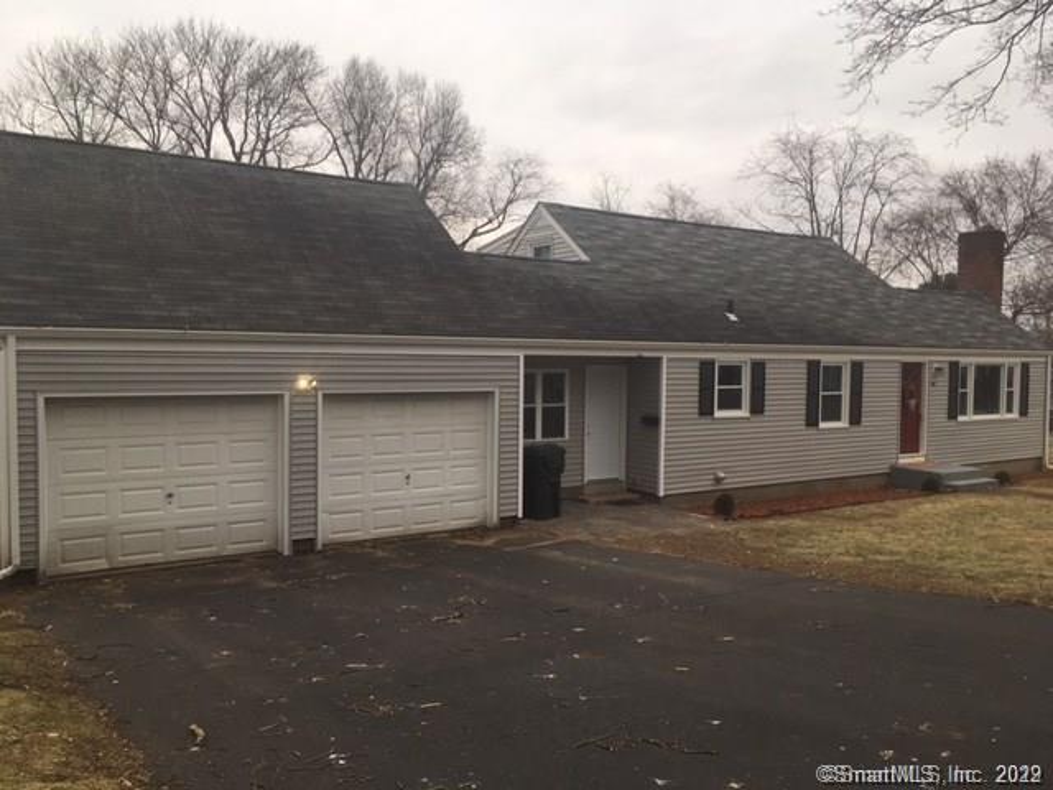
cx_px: 526
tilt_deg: -4.3
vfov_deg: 48.2
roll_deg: -0.9
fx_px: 882
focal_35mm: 29
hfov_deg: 61.7
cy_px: 395
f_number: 2.2
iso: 25
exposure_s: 1/120
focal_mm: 4.15
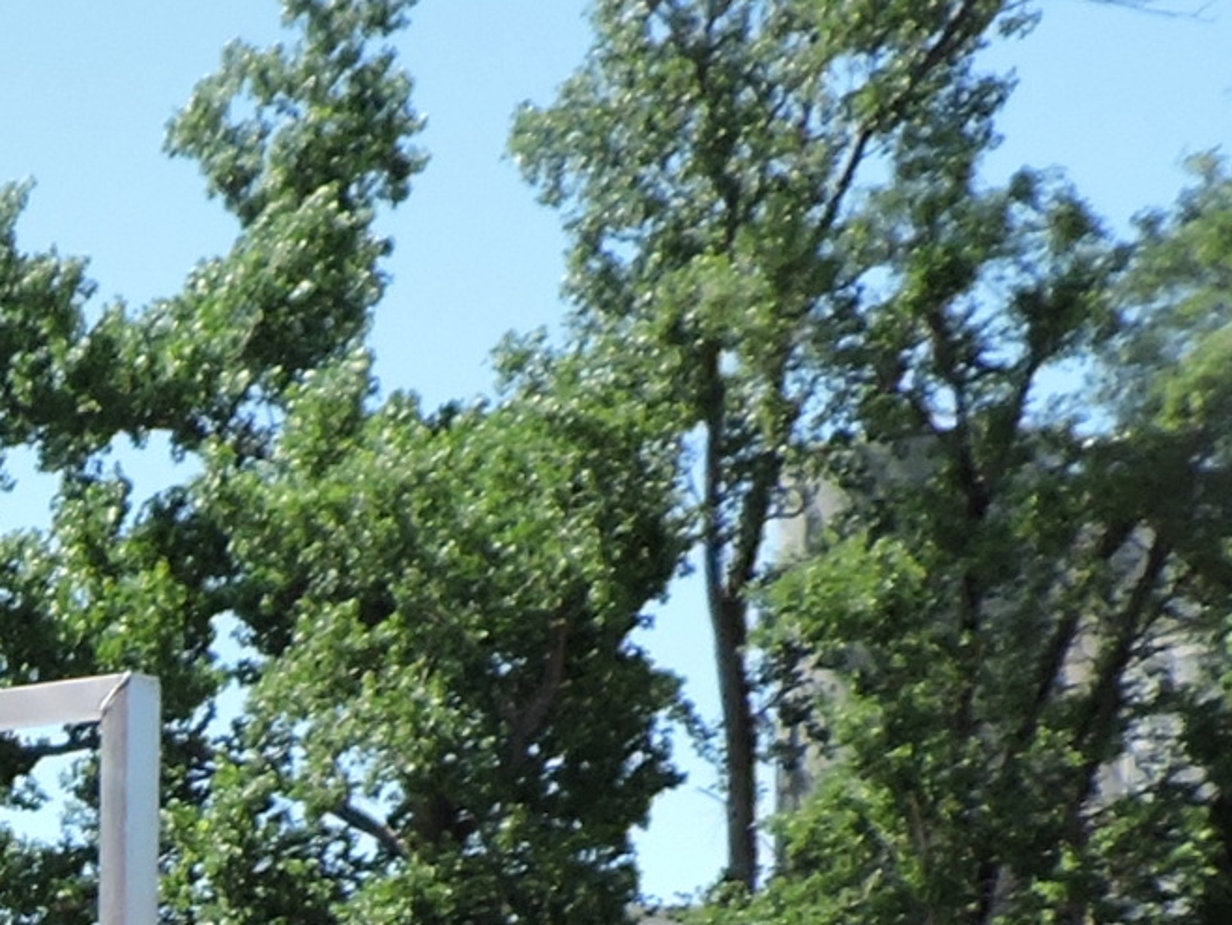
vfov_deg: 11.8
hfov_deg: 14.4
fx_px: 4237
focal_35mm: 119
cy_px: 1496
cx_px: -1037
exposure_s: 1/800
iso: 100
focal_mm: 4.3
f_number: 3
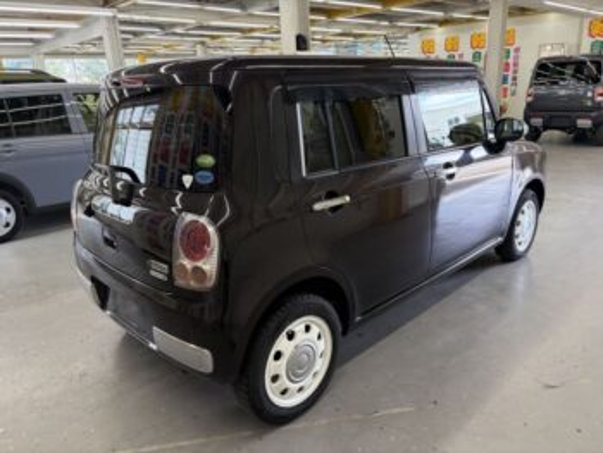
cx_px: 302
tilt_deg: -16.7
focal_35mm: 26
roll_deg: +3.4
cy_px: 226
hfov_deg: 67.3
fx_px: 453
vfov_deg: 53.1
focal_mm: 5.96
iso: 125
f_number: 1.6
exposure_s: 1/100
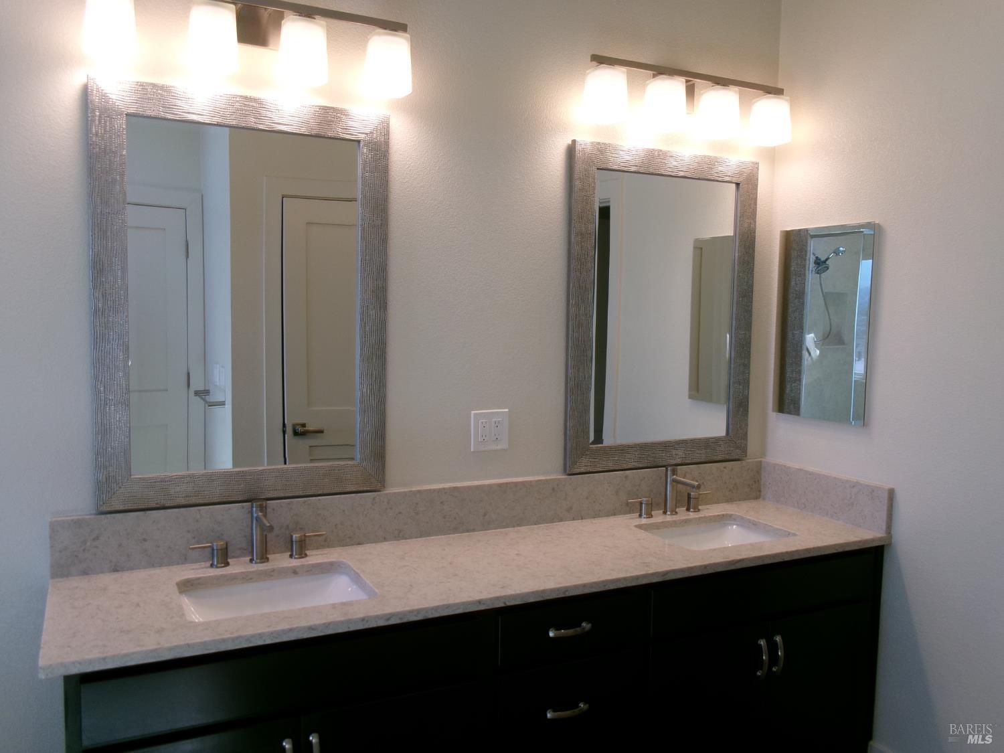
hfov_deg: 63.4
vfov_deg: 49.7
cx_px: 502
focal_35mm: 28
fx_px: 812
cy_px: 376
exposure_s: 1/70
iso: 100
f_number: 3.9
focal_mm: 5.1
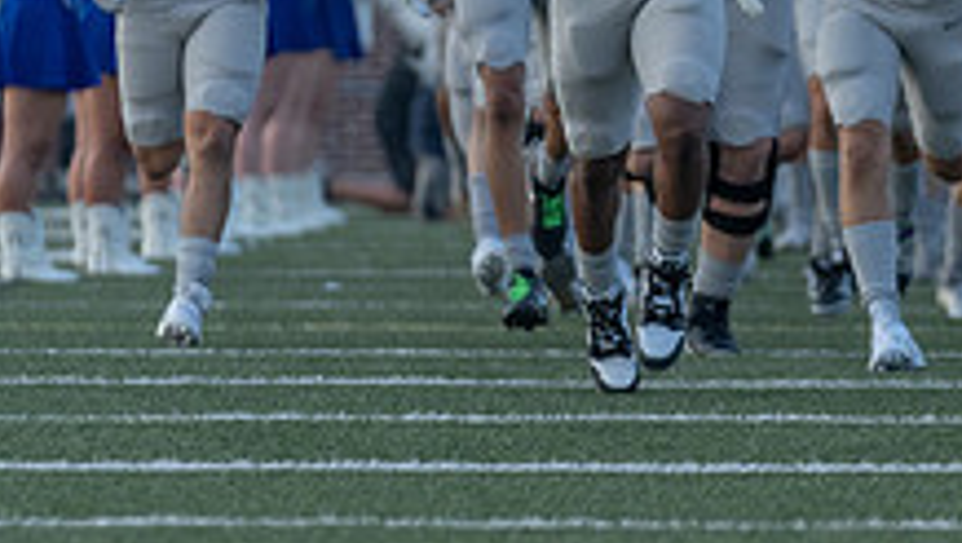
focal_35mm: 809
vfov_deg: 1.5
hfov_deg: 2.7
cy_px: -22
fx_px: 20651
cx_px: 978
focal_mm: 200
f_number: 3.5
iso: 500
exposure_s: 1/1000
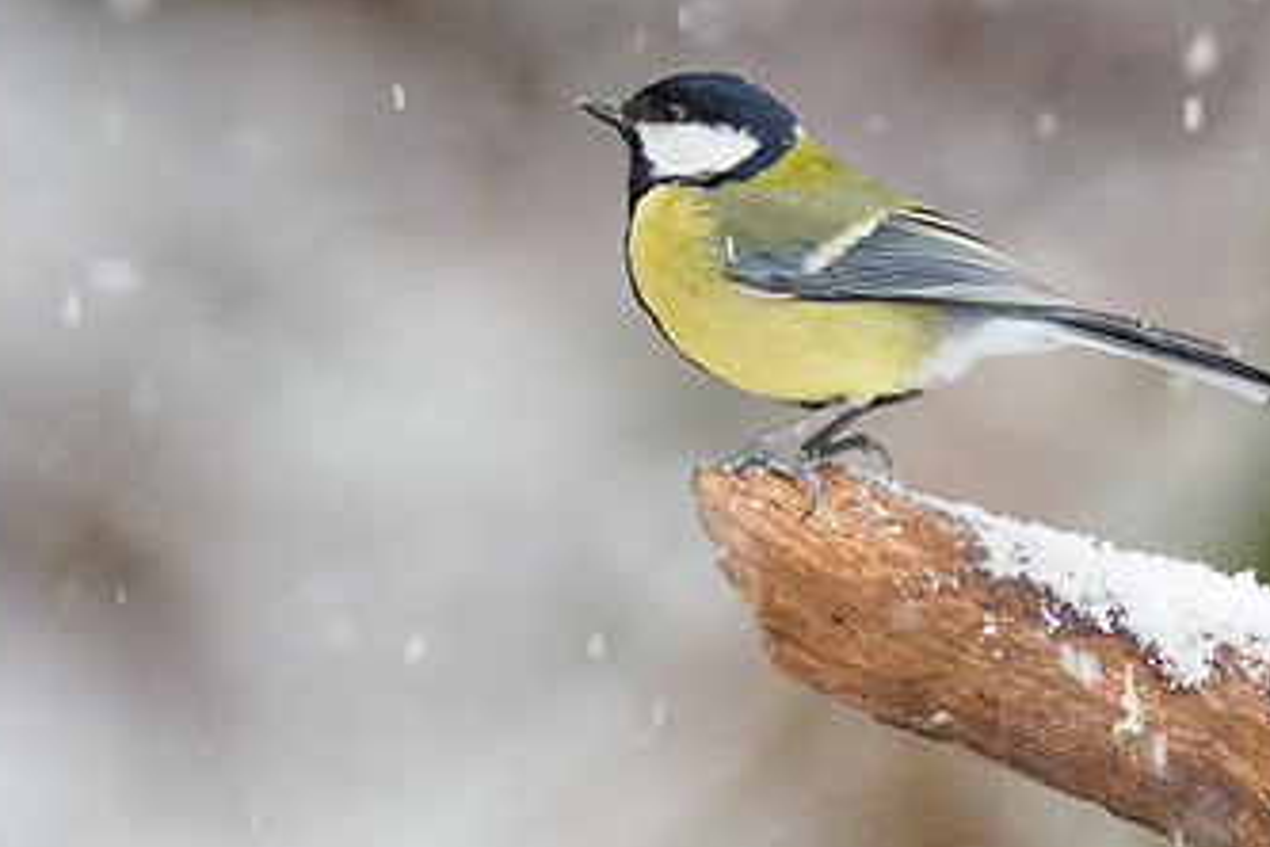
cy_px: 237
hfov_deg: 1.3
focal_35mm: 1568
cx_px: 834
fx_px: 55311
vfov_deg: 0.9
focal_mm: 300
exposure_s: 1/320
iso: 1250
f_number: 4
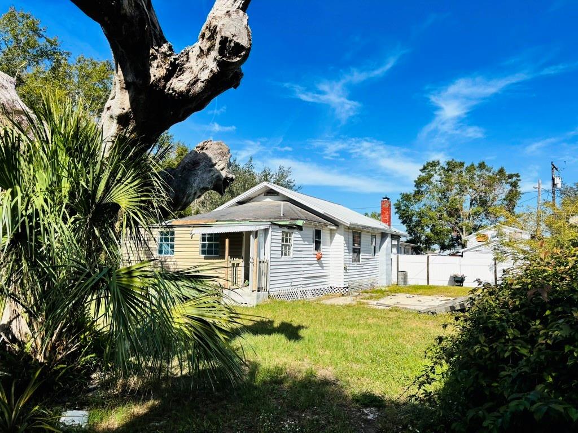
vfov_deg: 53.1
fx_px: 434
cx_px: 289
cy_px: 216
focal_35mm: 26
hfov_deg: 67.3
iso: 50
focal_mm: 5.96
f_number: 1.6
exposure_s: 1/3937
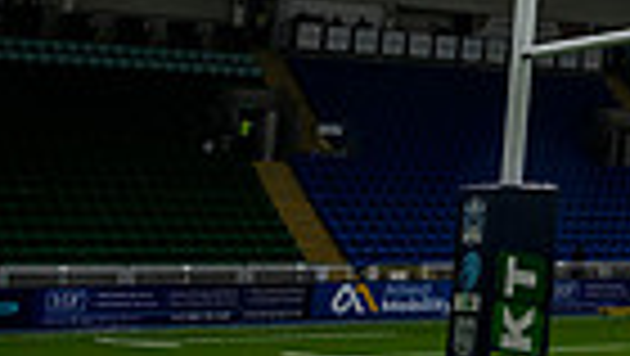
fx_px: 1772
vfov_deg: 11.2
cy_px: -115
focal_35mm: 106
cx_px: 1292
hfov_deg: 15.6
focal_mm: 24.5
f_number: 11
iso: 500
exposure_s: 1/1000
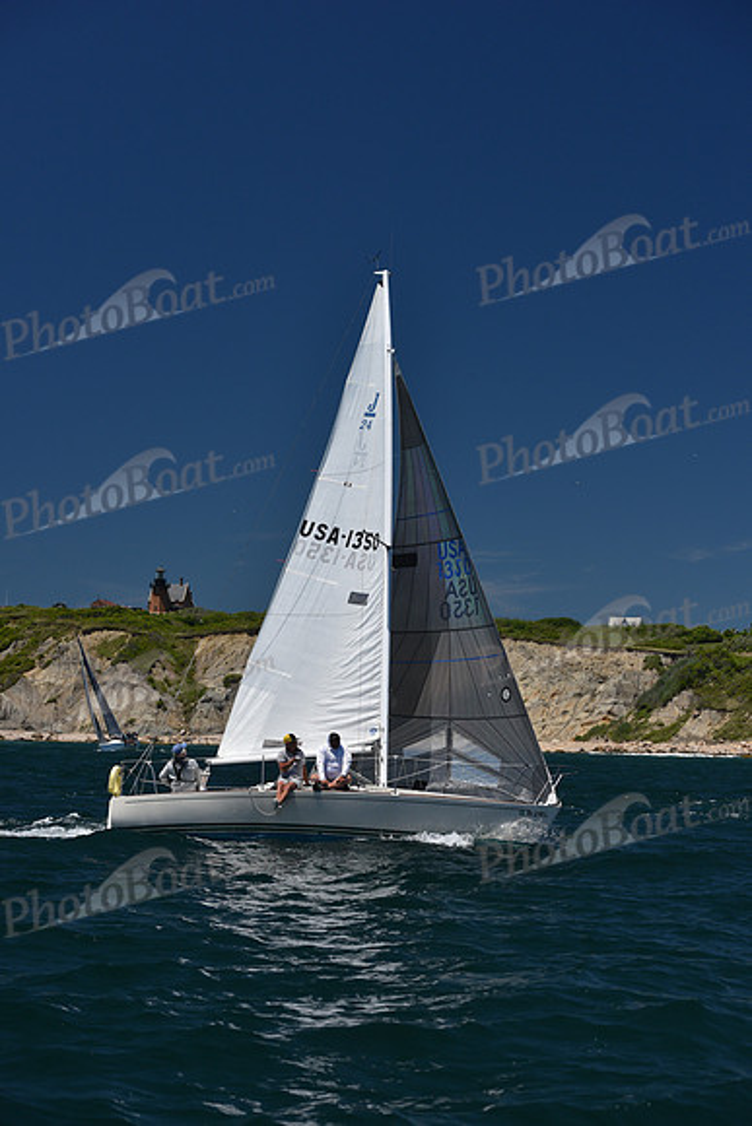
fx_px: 2348
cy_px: 563
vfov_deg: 27.0
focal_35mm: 75
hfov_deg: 18.2
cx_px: 376
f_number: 7.1
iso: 250
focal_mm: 75
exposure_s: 1/800
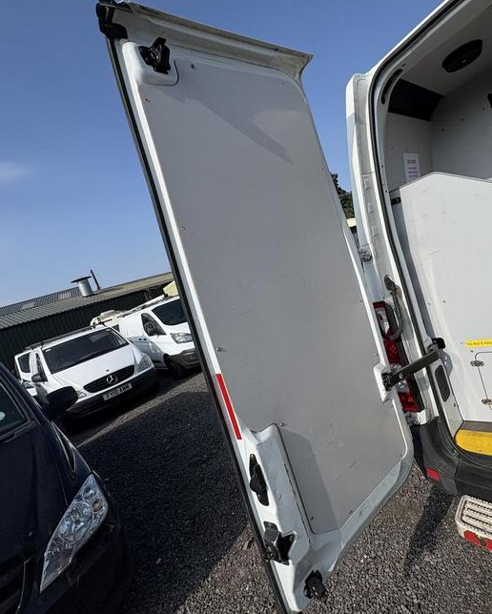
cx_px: 301
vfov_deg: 83.2
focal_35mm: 19
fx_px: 346
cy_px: 296
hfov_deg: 70.0
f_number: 2.2
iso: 50
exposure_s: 1/2874
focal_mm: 2.22
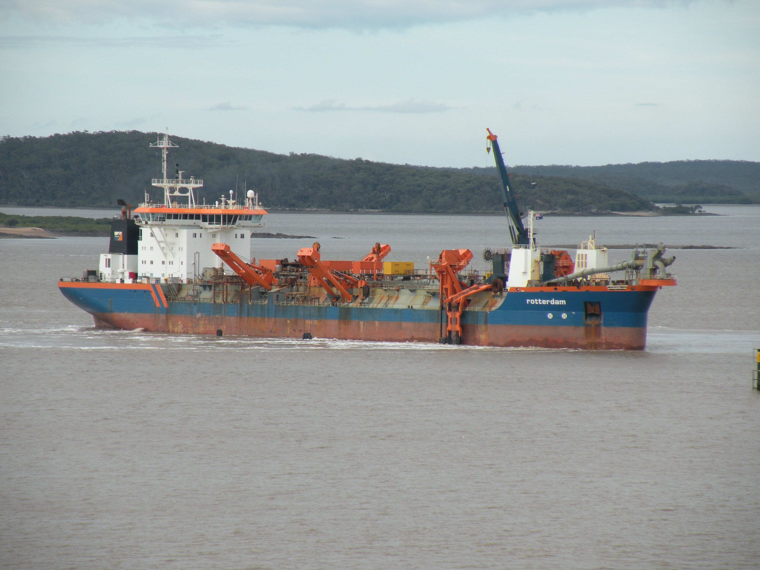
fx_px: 5796
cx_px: 380
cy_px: 285
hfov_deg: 7.5
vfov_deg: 5.6
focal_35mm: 264
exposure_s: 1/500
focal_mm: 46.7
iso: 82
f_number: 4.5
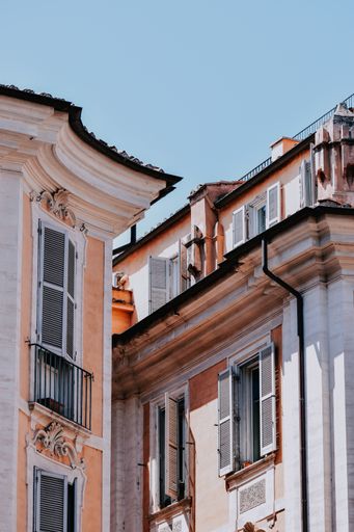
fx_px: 2325
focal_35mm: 158
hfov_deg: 8.7
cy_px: 266
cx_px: 177
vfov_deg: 13.0
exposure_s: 1/500
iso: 100
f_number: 3.5
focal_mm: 105
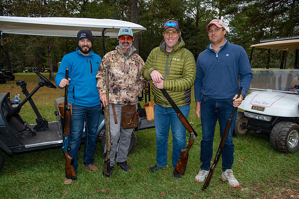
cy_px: 100
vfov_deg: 49.5
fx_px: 216
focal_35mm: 26
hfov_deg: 69.4
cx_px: 150
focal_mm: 26
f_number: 5
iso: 320
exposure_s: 1/250
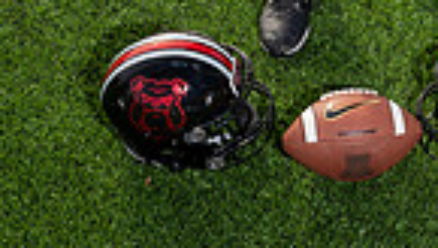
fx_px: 1547
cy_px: -360
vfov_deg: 8.3
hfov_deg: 16.0
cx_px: 323
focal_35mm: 133
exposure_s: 1/250
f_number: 6.3
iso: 100
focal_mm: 41
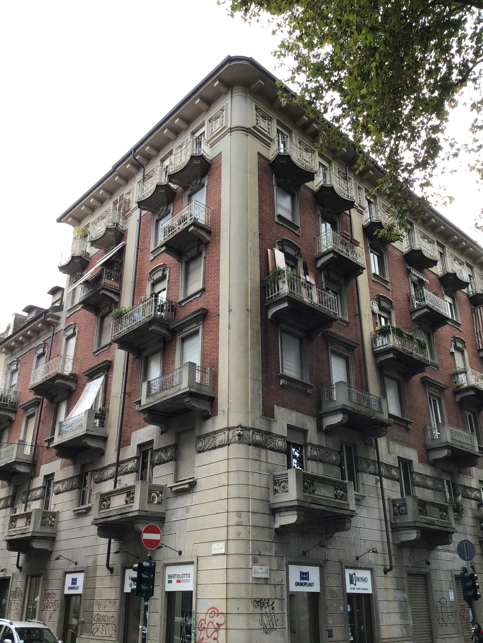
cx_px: 242
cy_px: 322
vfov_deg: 58.4
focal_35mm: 31
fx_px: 577
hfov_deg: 45.4
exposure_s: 1/100
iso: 40
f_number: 2.4
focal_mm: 3.3
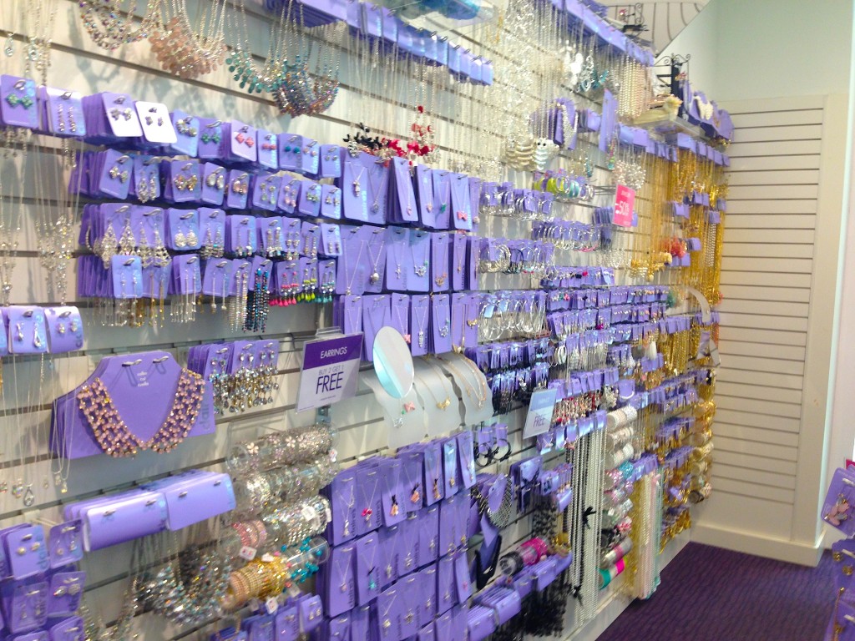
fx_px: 815
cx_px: 428
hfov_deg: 55.4
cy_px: 320
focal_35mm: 33
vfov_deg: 42.9
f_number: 2.4
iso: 50
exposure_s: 1/30
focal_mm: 4.13
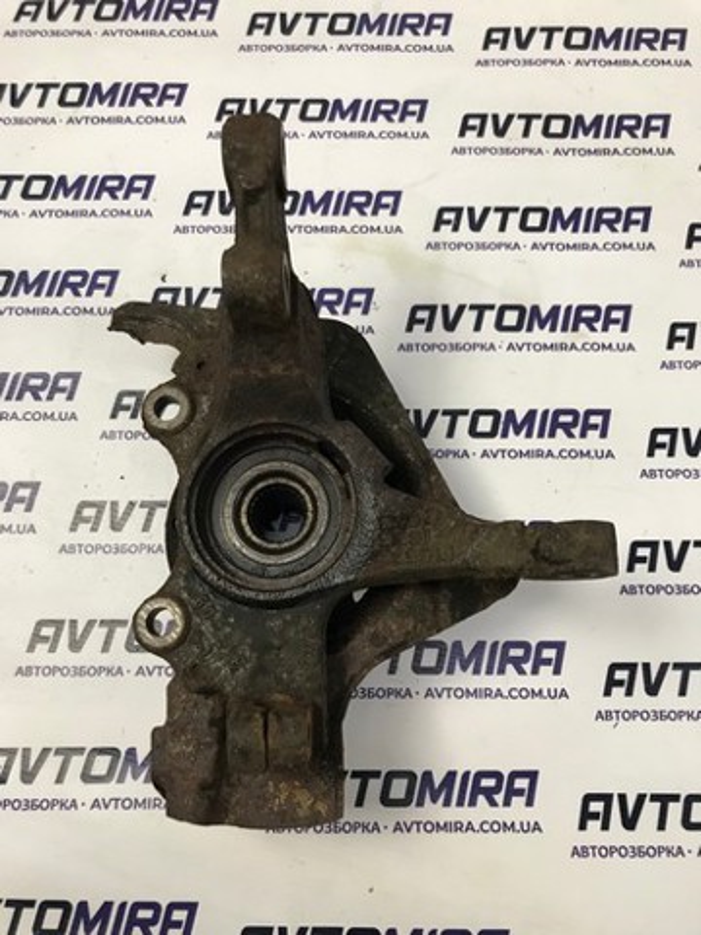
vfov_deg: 63.4
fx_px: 756
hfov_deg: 49.7
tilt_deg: -75.2
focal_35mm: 28
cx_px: 350
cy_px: 468
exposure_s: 1/33
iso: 32
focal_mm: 3.99
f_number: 1.8
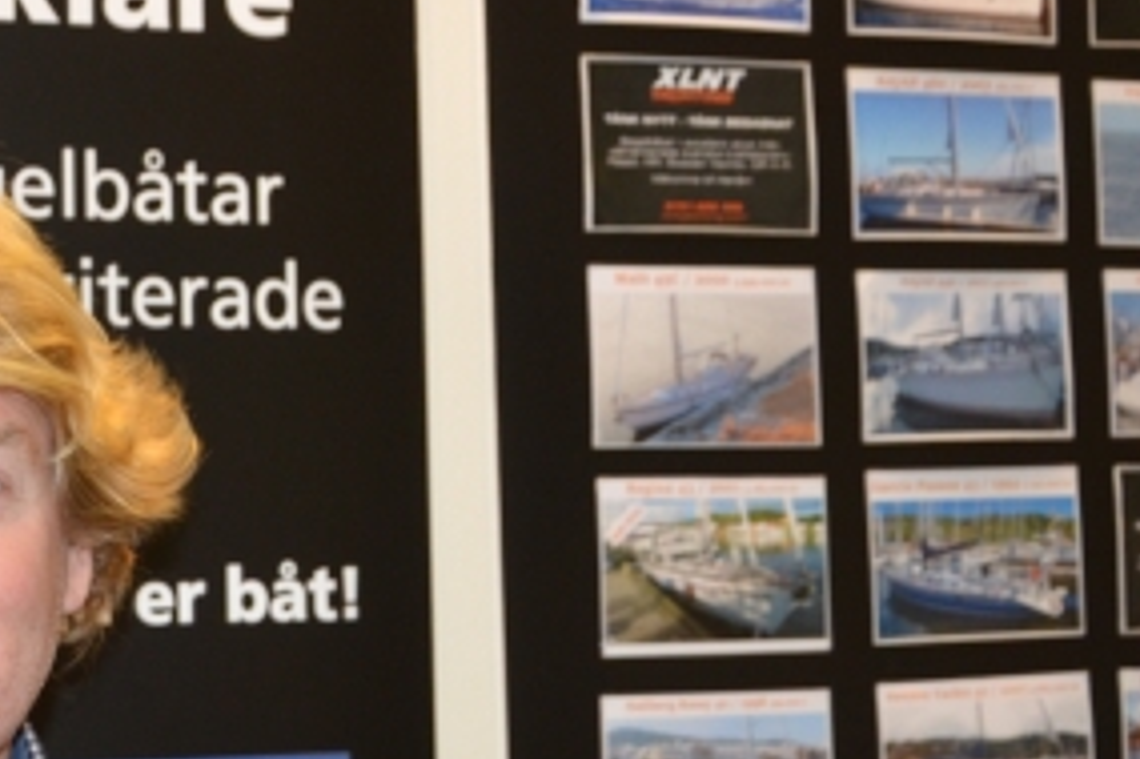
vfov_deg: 14.2
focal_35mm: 96
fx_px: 3038
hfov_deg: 20.8
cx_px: 124
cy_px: 225
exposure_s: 1/60
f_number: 4
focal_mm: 26
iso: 800
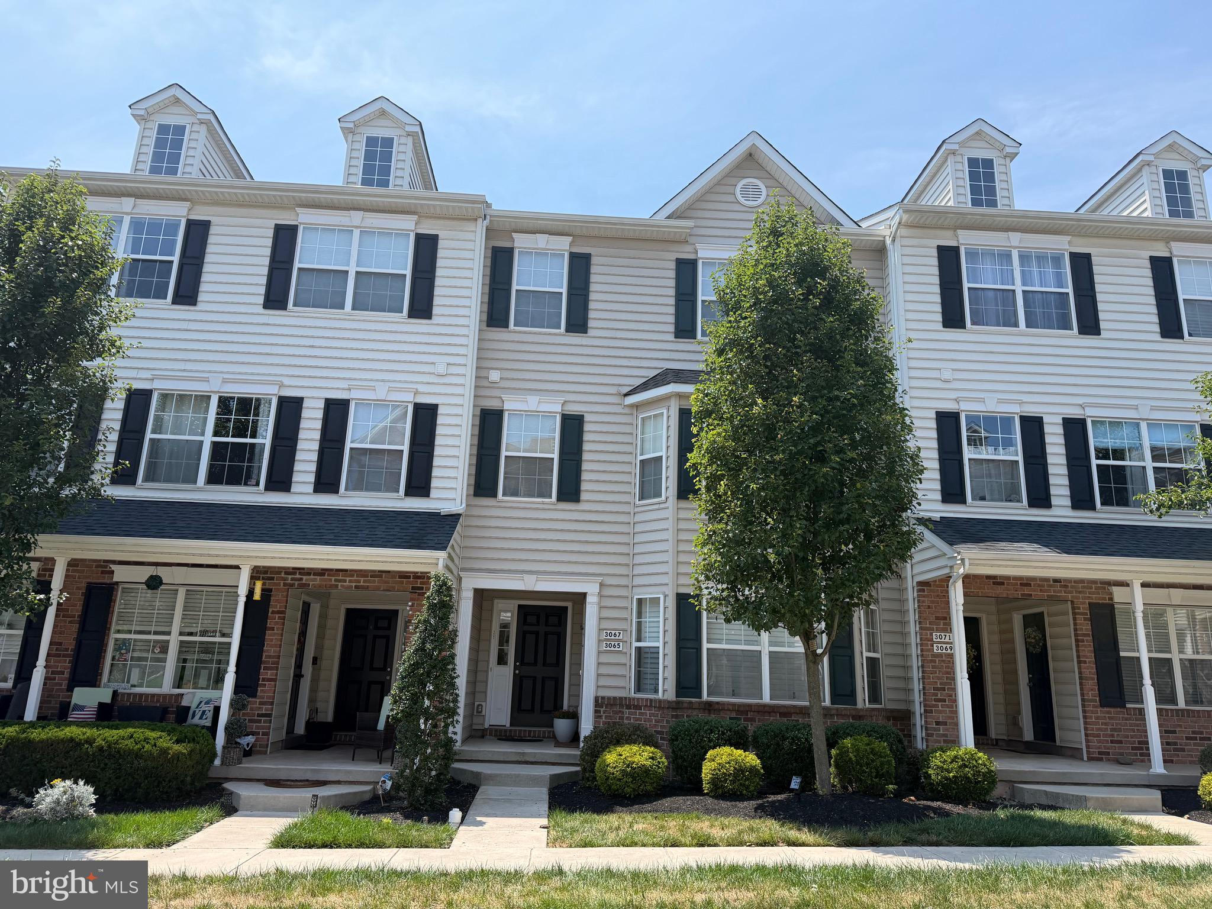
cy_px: 454
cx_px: 606
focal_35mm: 24
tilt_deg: +14.5
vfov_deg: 56.8
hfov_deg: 71.6
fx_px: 840
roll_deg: -2.2
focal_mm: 6.76
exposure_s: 1/3425
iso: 100
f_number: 1.78
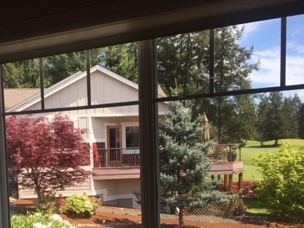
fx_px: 413
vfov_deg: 30.2
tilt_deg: -3.4
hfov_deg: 39.8
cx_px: 93
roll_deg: +1.6
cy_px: 181
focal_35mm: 47
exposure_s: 1/699
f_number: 2.2
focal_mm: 4.15
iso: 25
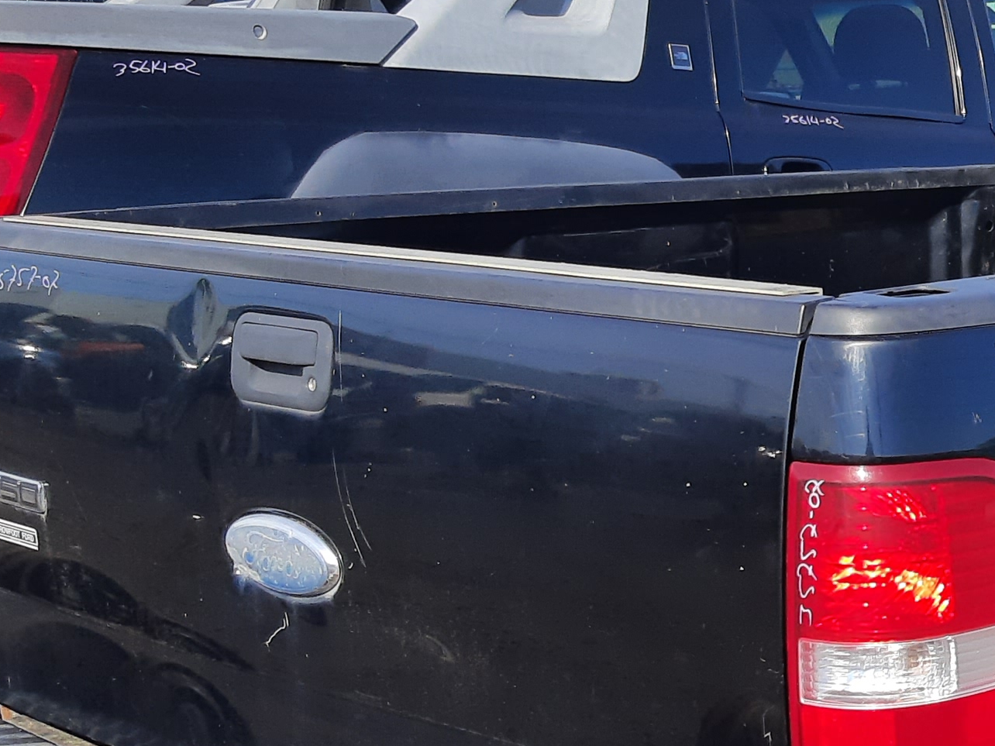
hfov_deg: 22.7
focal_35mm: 81
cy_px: 351
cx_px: 1104
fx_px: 2328
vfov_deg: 18.2
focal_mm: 3.92
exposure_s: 1/990
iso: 40
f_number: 1.7
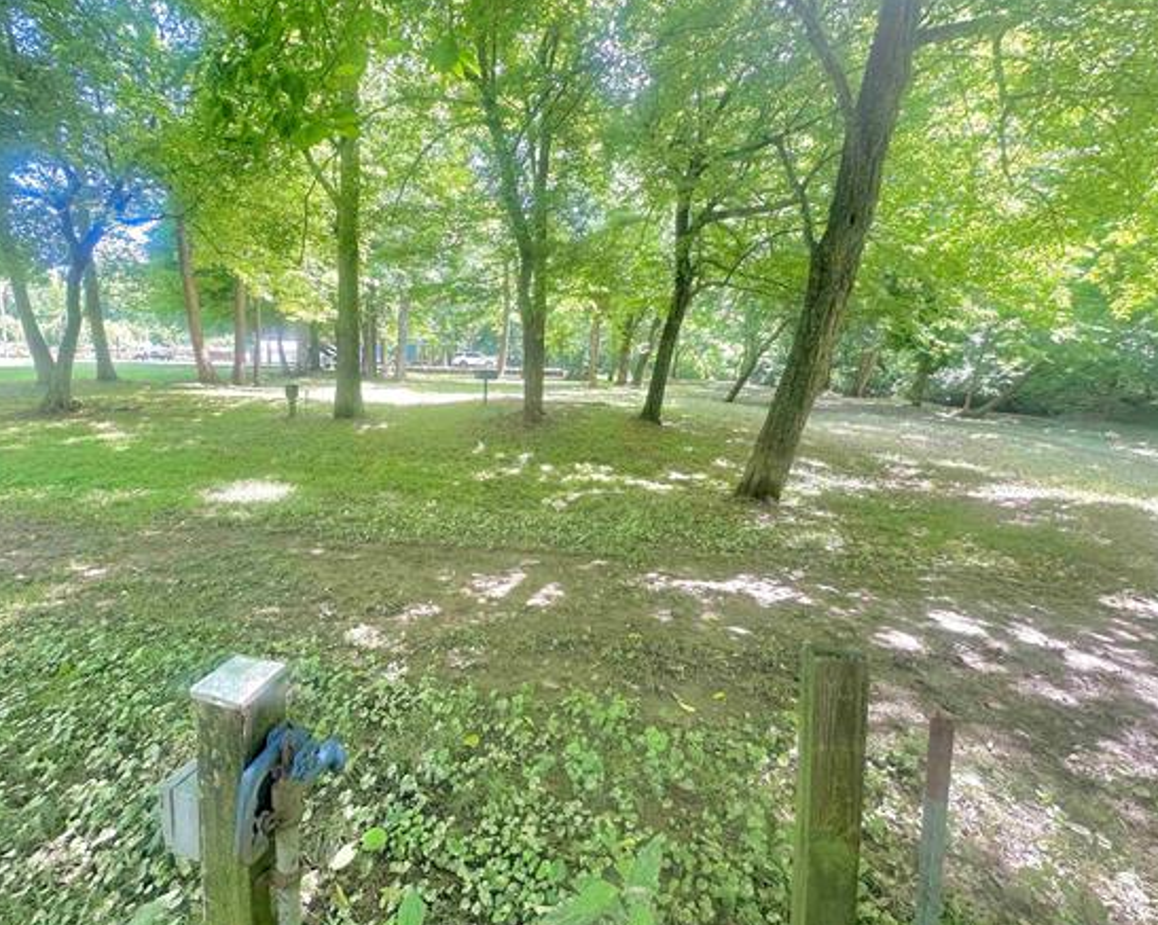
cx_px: 523
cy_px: 447
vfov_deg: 80.3
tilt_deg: -8.0
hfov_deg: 92.9
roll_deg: -1.5
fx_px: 548
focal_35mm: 16
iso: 100
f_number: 2.2
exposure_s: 1/99
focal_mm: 2.22
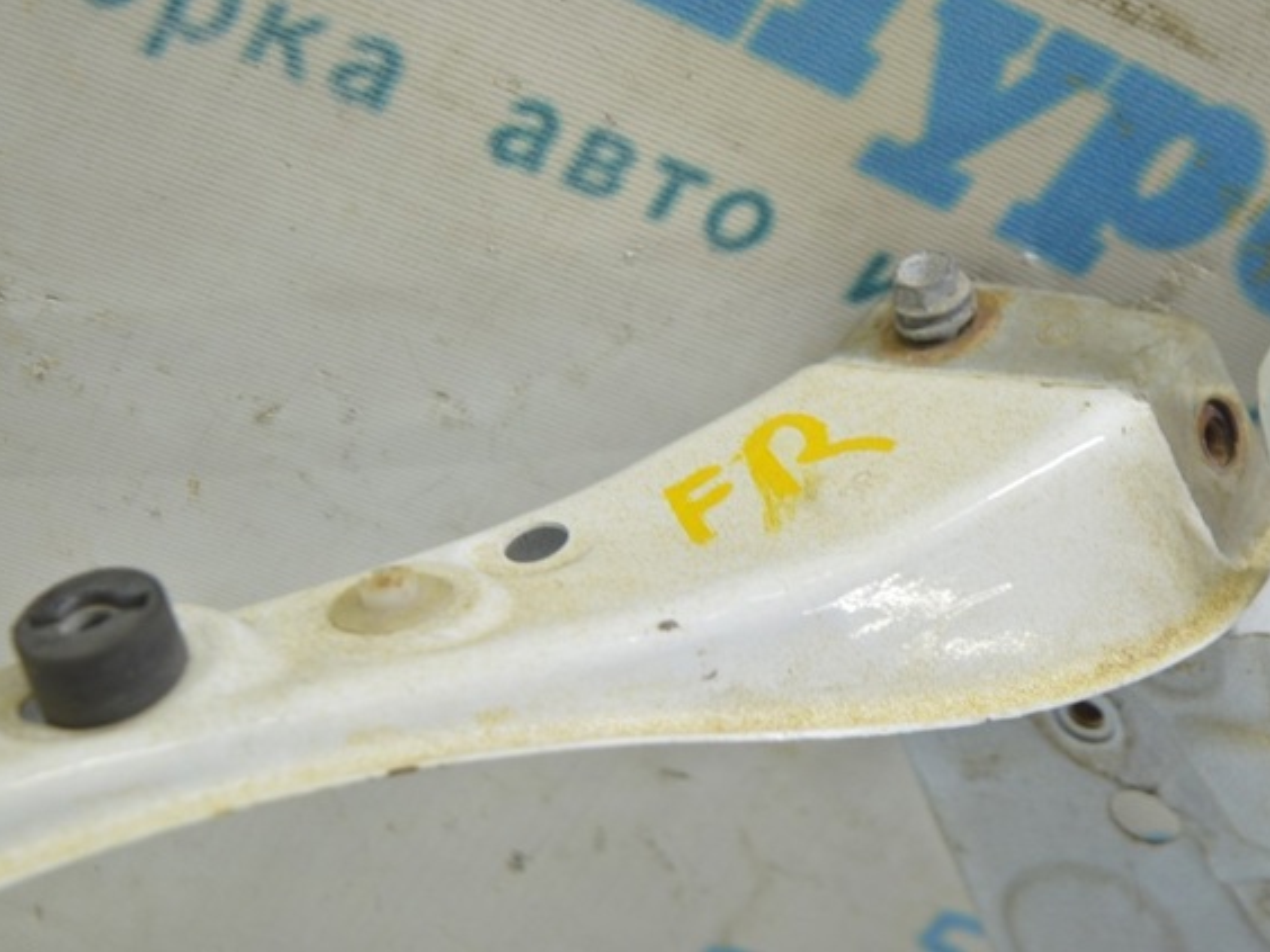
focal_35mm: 85
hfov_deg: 23.0
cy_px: 476
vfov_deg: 17.4
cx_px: 671
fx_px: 3119
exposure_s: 1/20
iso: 400
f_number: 5.6
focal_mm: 52
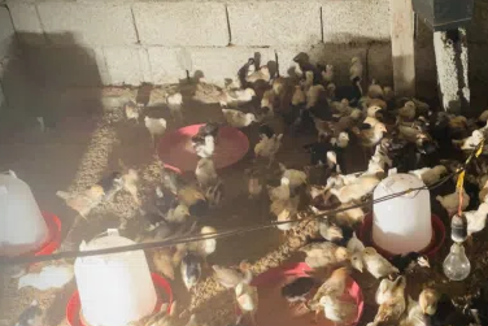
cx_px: 362
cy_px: 210
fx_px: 624
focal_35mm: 46
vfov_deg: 29.1
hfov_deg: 41.5
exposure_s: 1/50
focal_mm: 4.25
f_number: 1.8
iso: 200
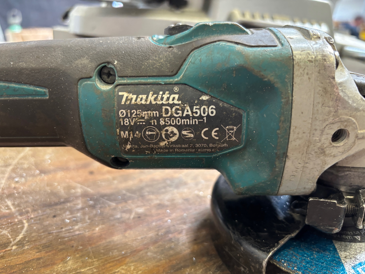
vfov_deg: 53.1
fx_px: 274
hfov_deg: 67.3
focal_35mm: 26
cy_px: 137
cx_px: 182
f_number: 1.6
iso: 250
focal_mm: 5.96
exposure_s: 1/50
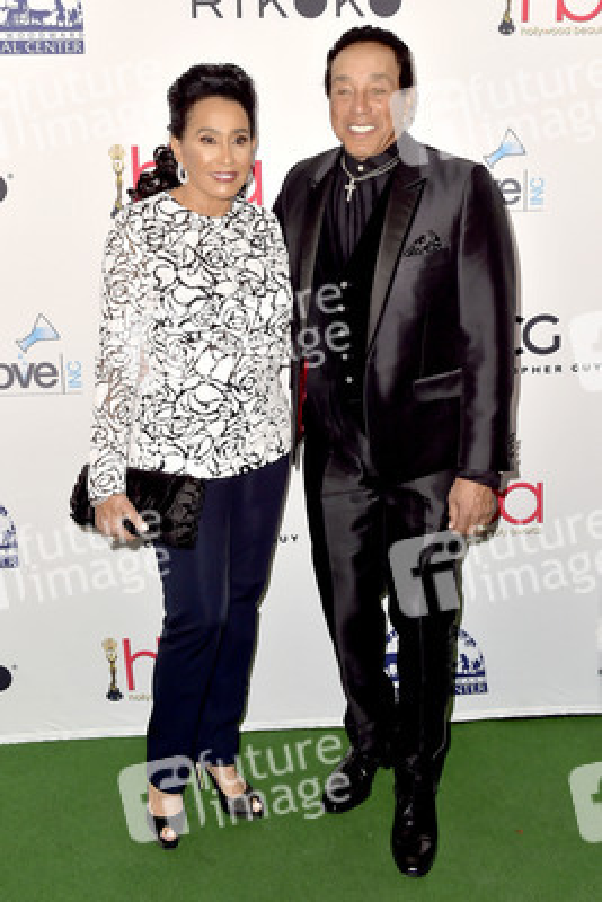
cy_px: 451
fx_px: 802
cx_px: 301
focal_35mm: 32
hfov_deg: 41.1
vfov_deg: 58.7
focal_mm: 32
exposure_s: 1/250
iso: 400
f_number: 6.3
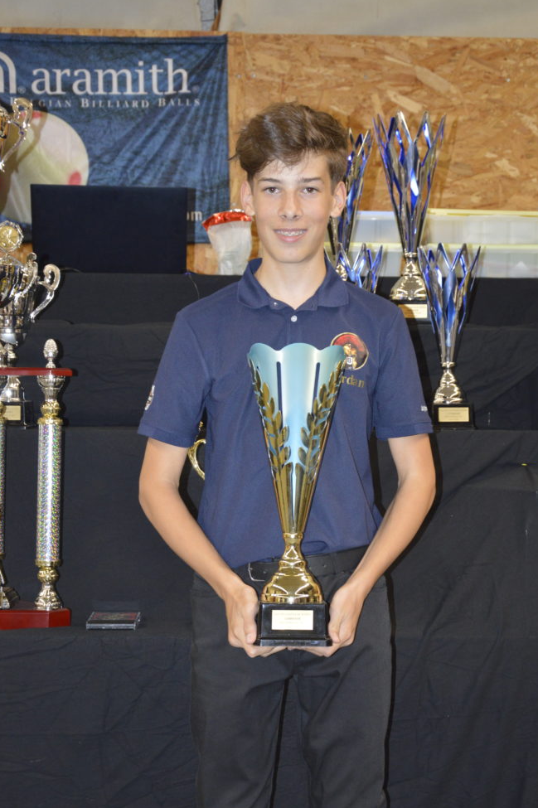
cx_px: 275
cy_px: 400
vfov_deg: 31.9
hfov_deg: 21.5
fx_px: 1414
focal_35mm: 63
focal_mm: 40
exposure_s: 1/60
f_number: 4.5
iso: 1250
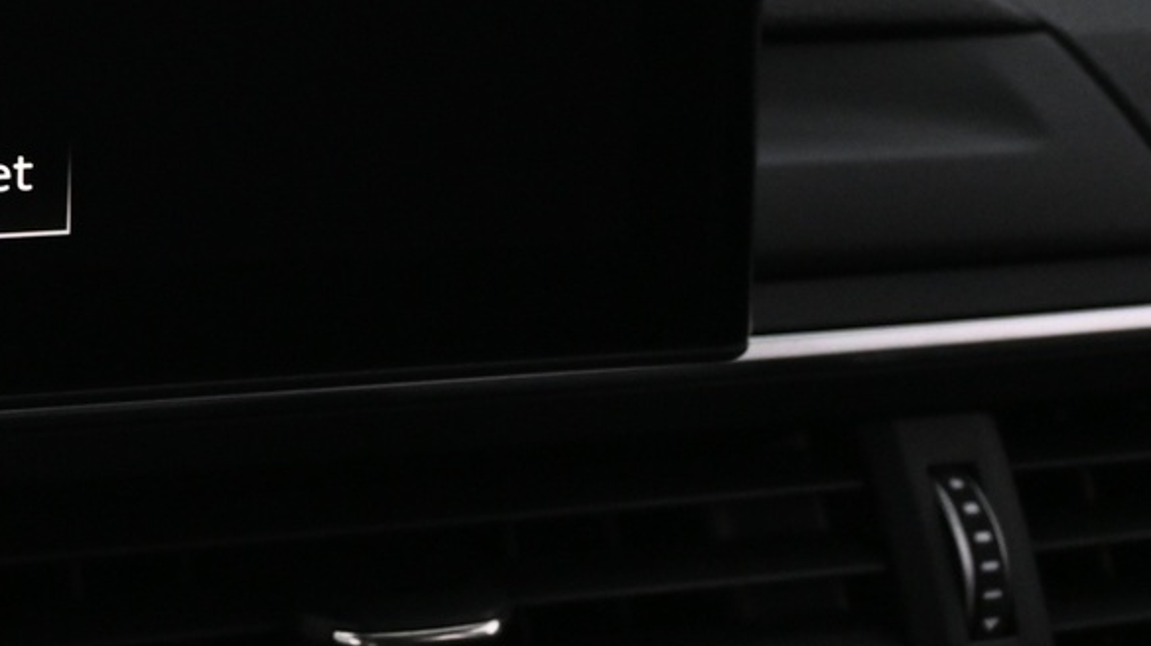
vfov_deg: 12.5
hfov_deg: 20.8
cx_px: -337
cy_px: -181
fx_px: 2859
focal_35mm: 94
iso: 1800
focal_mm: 21.5
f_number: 4
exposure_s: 1/30
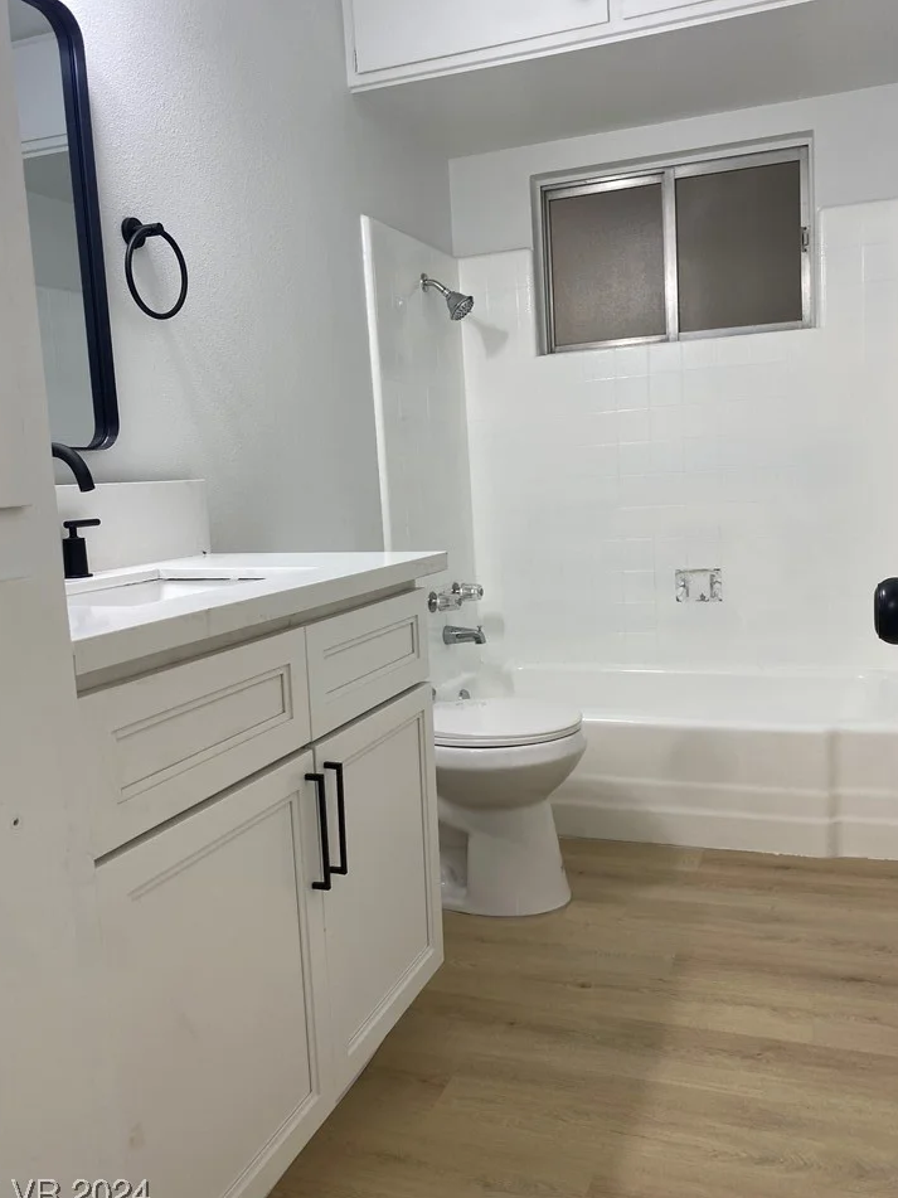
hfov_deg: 49.7
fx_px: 969
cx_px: 465
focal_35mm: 28
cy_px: 585
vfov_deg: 63.4
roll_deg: +2.1
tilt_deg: -6.0
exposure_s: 1/120
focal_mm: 4.25
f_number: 1.8
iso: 50
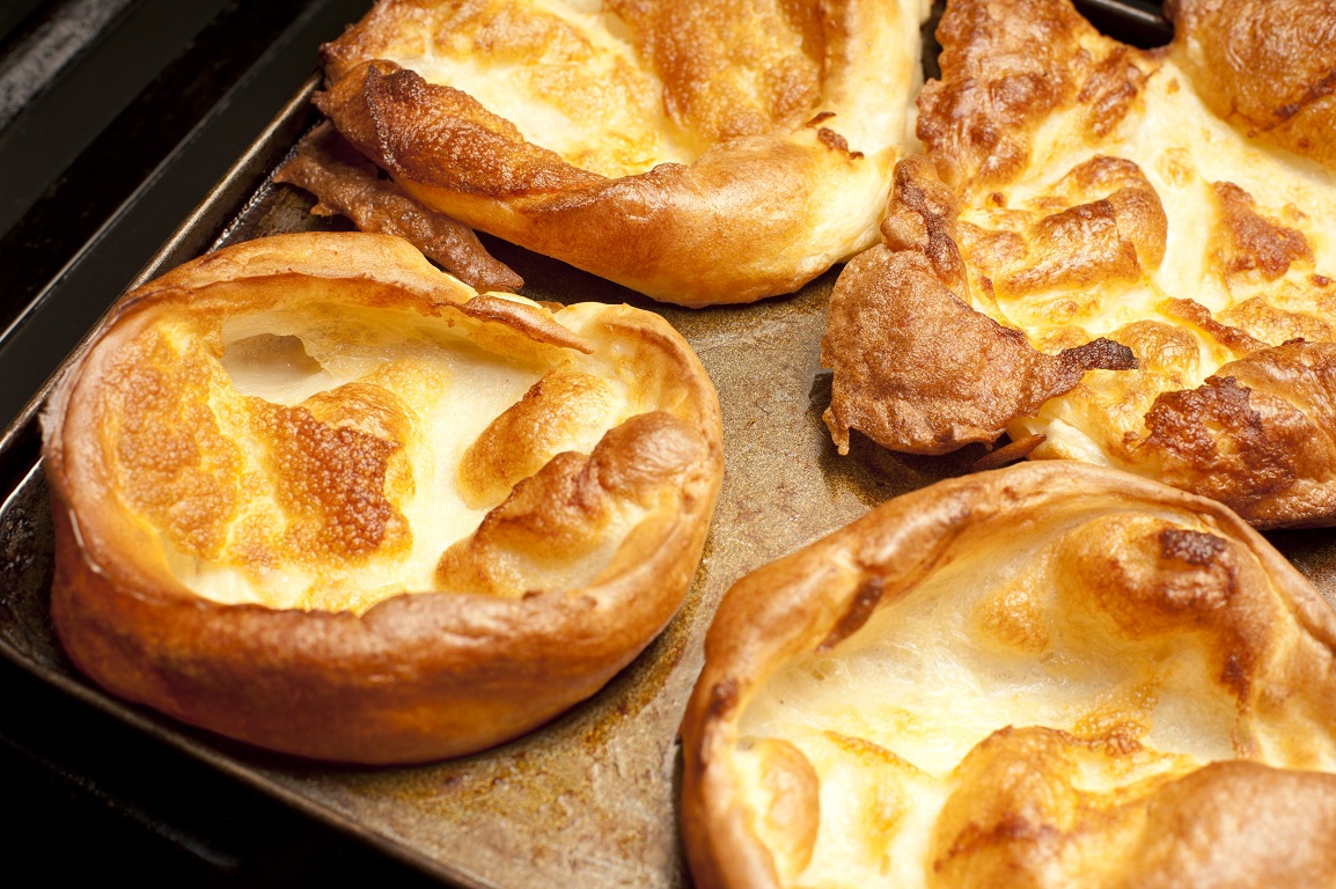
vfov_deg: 27.0
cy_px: 444
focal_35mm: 50
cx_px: 668
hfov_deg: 39.6
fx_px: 1854
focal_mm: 50
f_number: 8
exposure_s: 1/60
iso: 200
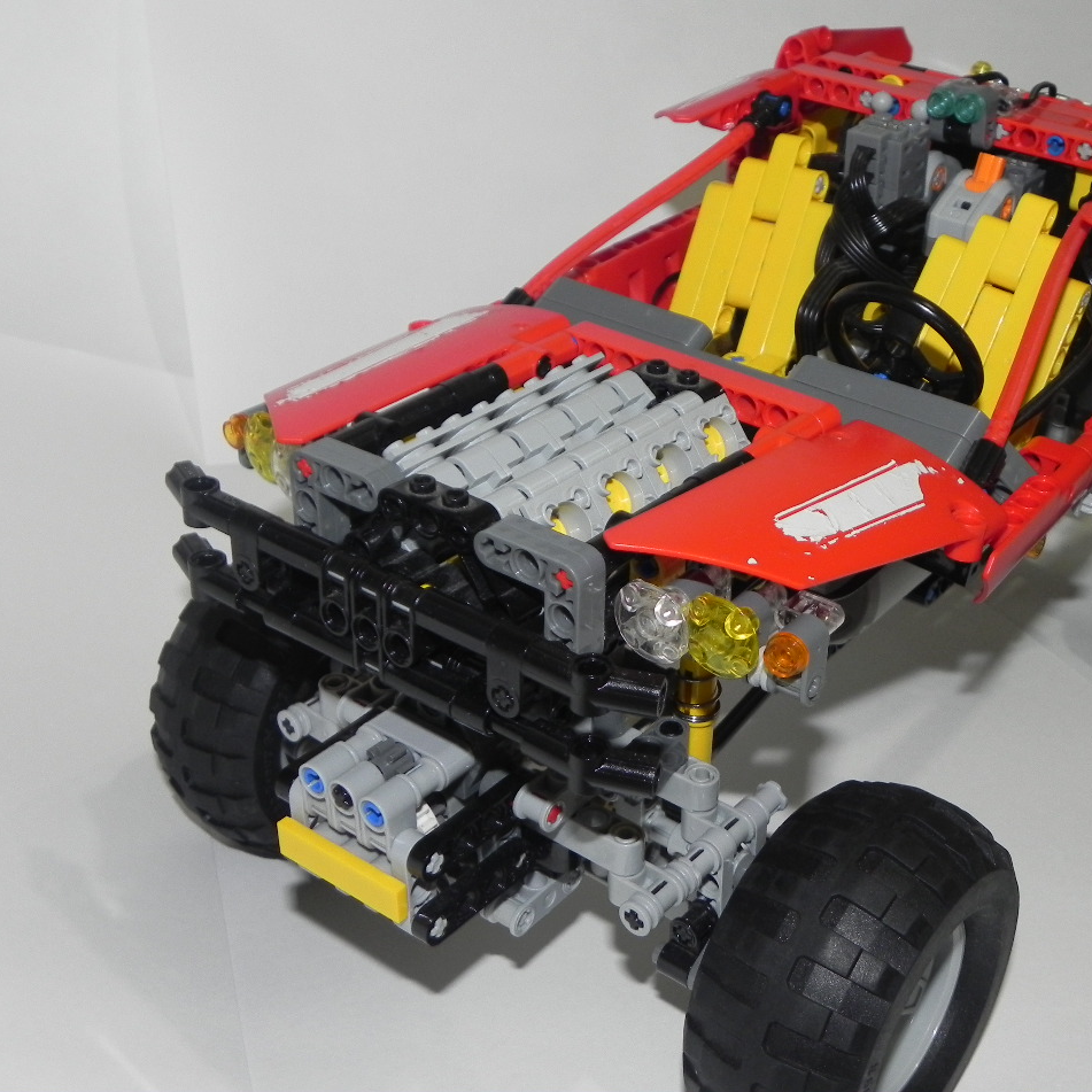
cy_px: 542
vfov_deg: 38.3
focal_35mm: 44
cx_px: 711
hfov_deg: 38.0
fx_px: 1570
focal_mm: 6.6
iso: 200
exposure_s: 1/30
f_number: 3.2
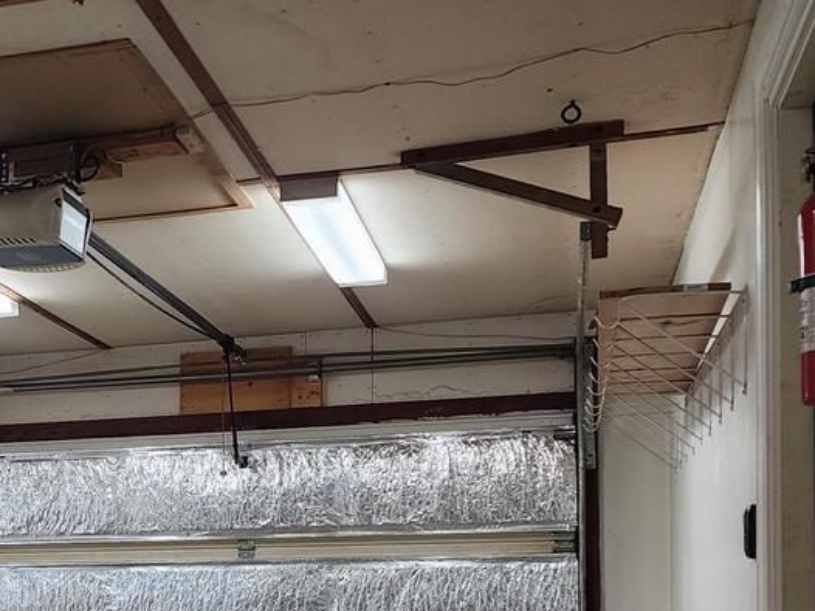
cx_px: 36
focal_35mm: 63
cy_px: 564
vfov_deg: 22.6
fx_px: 1483
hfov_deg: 29.1
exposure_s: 1/120
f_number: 1.8
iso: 125
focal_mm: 6.4
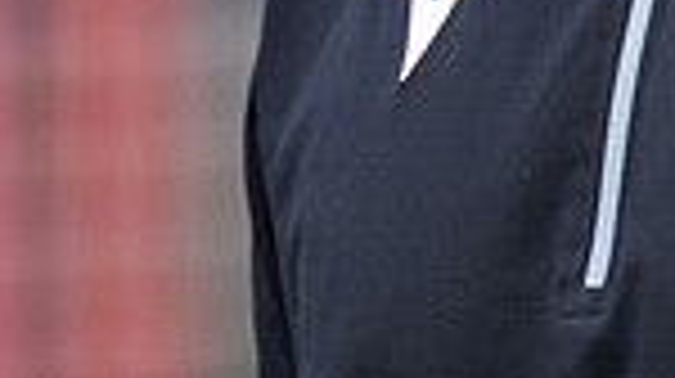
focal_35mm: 2280
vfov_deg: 0.5
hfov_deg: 0.9
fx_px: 40765
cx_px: 865
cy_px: -393
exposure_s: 1/1250
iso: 800
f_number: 4
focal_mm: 280
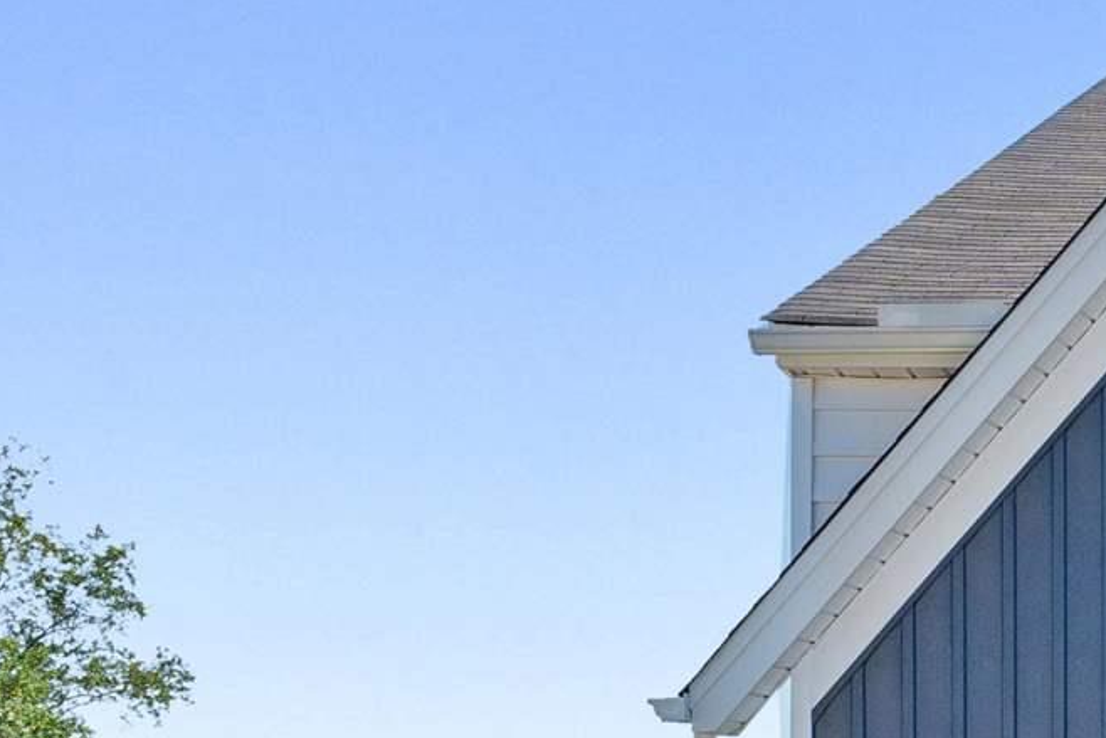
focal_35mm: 140
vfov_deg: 9.6
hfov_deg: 13.1
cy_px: 940
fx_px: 4302
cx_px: 2039
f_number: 8
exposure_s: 1/400
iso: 200
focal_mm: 30
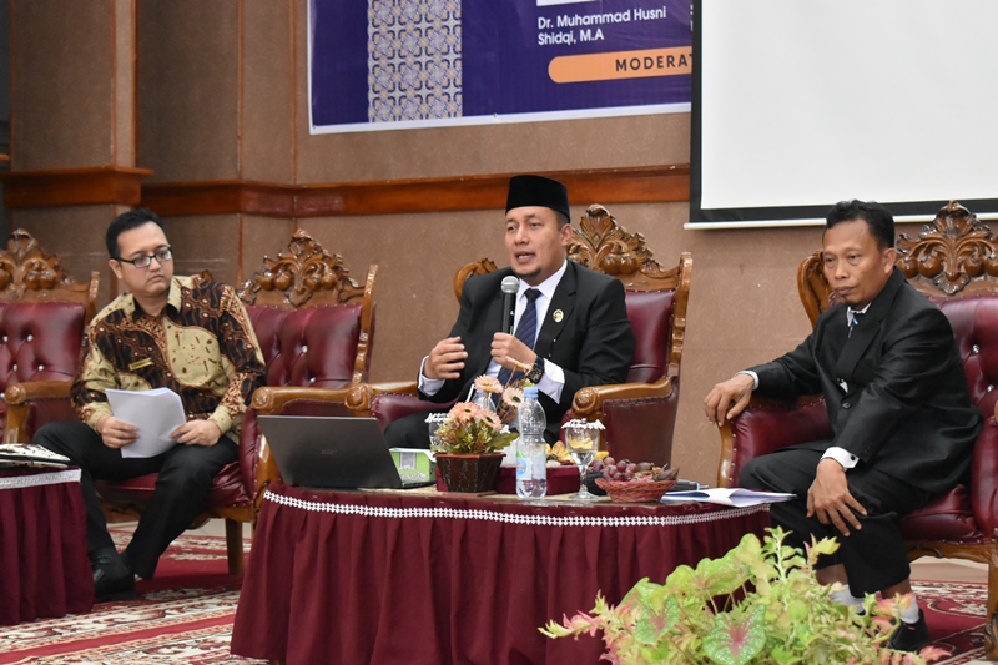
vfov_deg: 18.2
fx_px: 2079
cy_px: 332
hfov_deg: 27.0
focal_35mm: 75
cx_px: 499
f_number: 5.6
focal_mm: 50
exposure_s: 1/60
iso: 4500
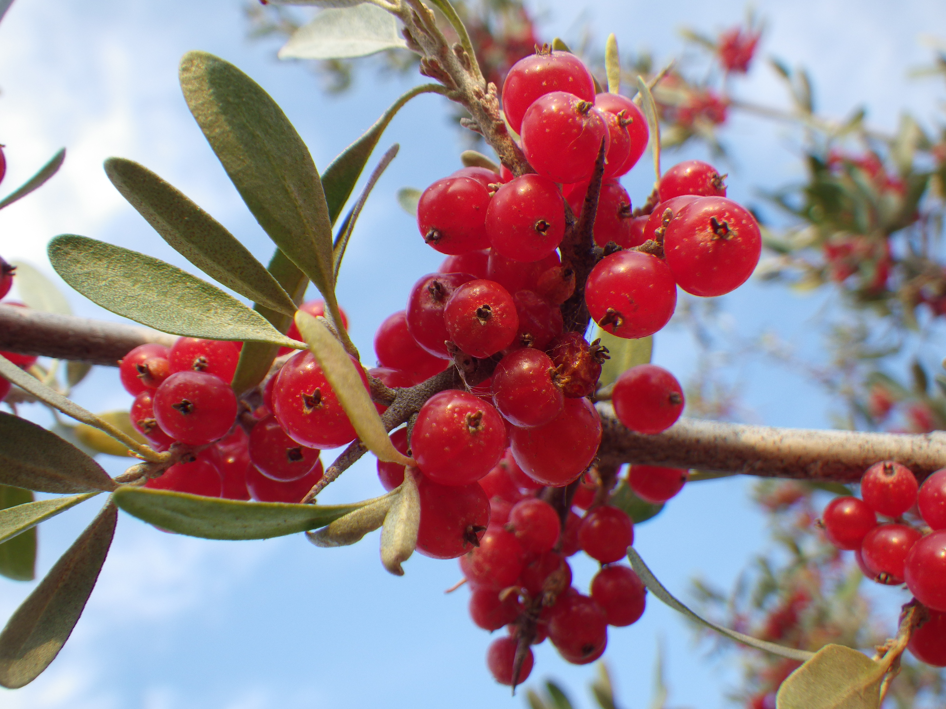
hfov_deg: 54.0
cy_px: 354
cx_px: 473
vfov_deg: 41.8
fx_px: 929
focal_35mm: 34
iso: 125
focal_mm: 6.1
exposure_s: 1/160
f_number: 3.8
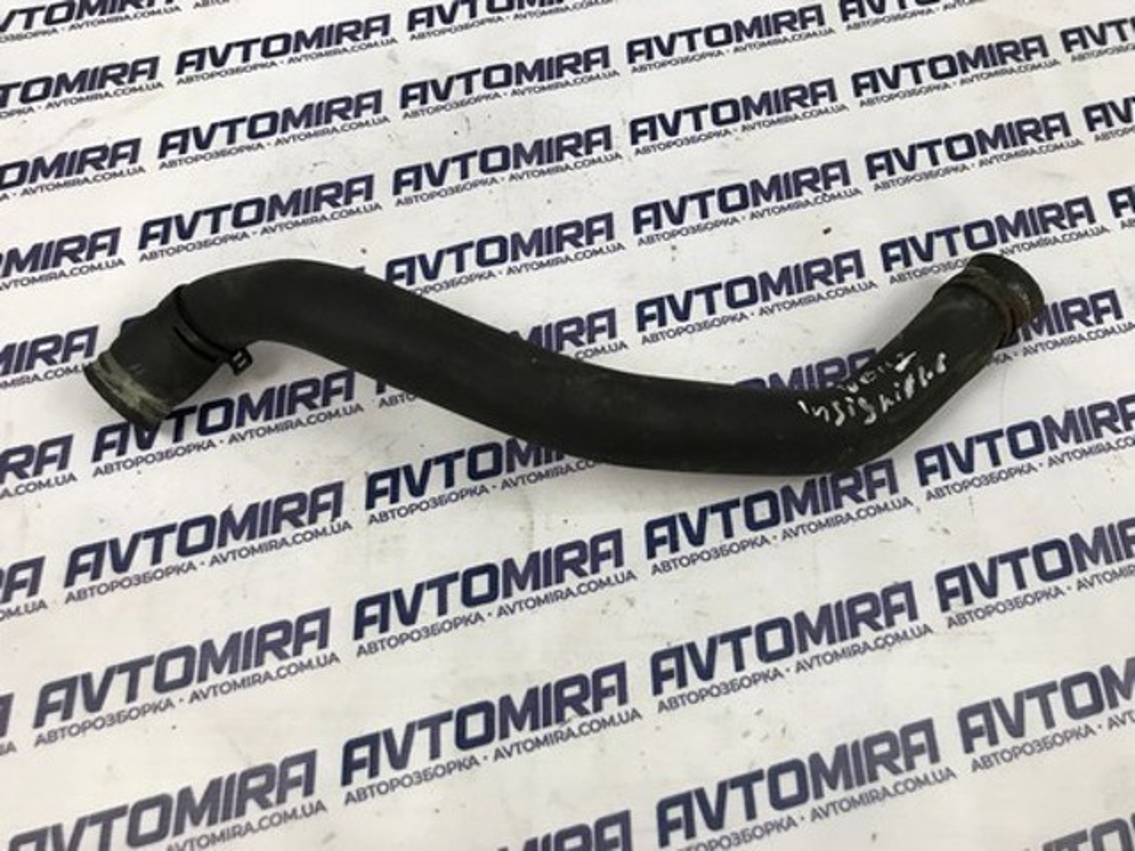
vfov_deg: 49.7
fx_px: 918
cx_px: 568
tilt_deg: -66.1
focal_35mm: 28
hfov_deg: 63.4
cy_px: 426
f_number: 1.8
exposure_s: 1/33
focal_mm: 3.99
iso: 25
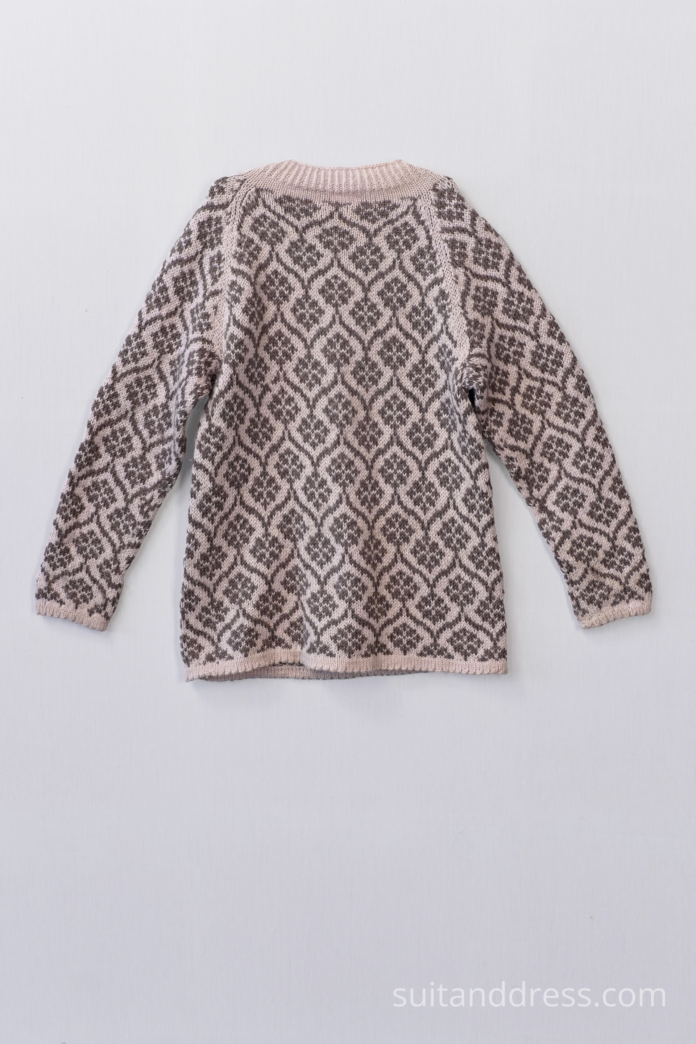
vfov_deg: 41.1
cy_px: 522
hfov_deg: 28.1
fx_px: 1392
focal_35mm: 48
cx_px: 348
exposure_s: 1/60
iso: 320
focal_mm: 32
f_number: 6.3
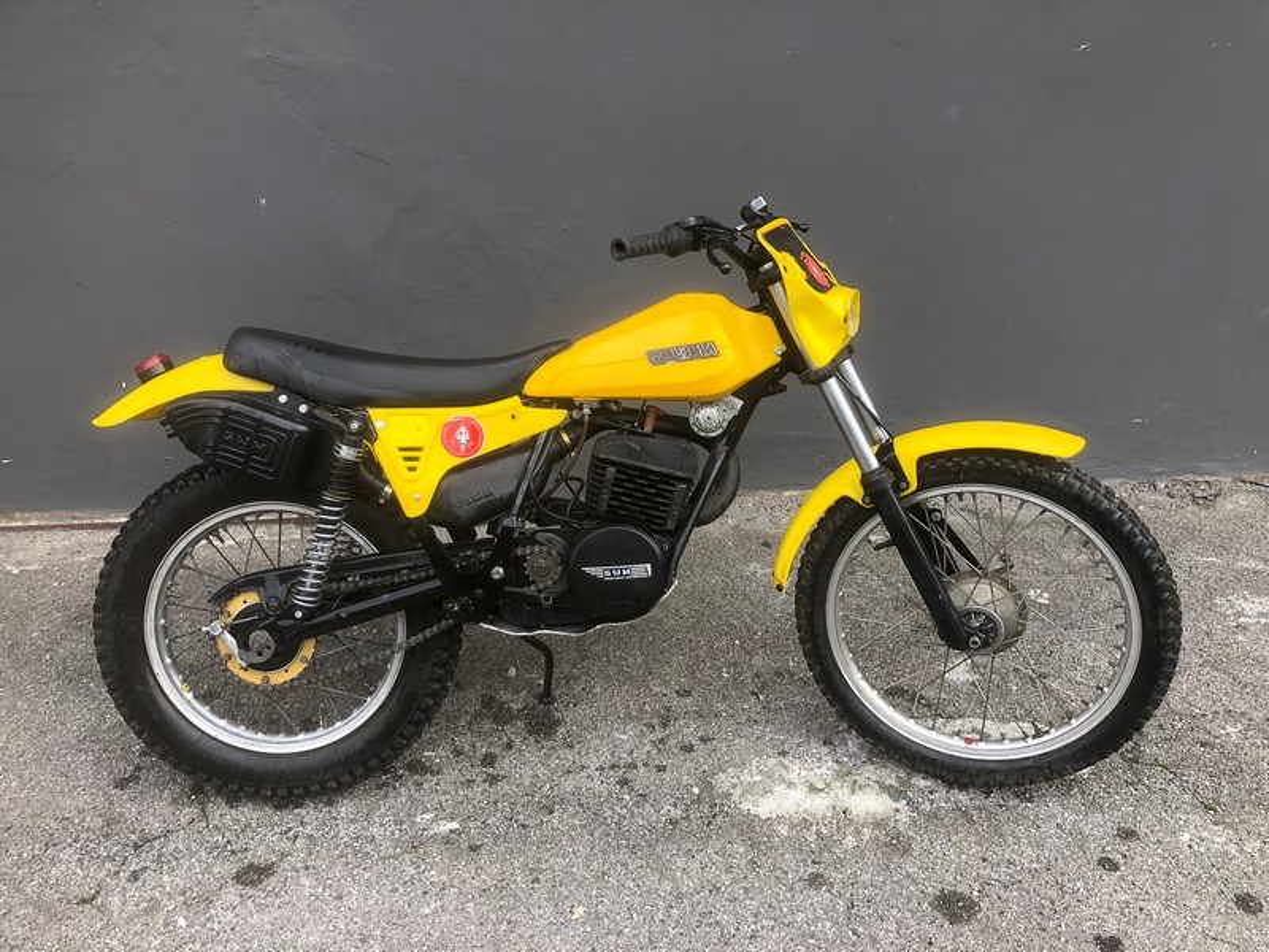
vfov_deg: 49.7
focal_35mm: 28
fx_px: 1026
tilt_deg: -26.2
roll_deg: +0.7
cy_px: 476
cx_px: 634
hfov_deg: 63.4
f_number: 1.8
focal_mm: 4
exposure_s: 1/132
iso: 20
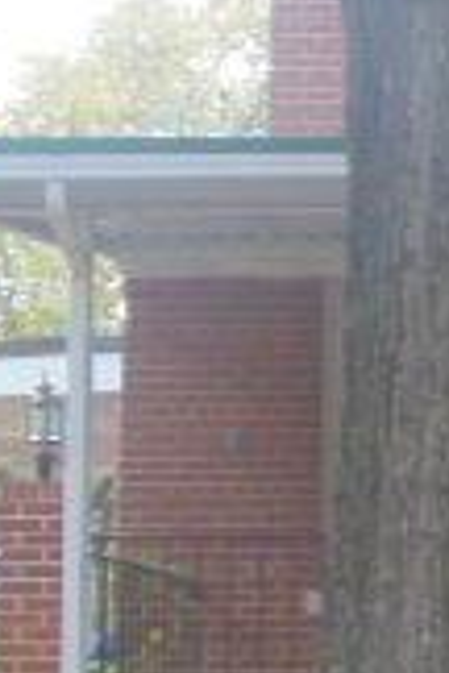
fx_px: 3854
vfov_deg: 10.0
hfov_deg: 6.4
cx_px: 1073
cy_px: 361
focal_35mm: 206
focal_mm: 8.9
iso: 400
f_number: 4
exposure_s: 1/160
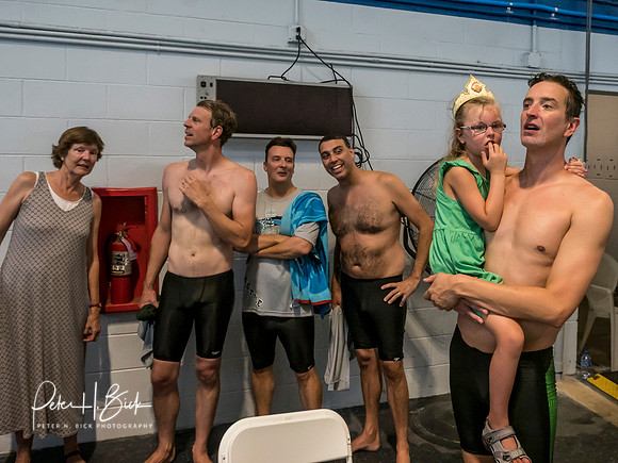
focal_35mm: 29
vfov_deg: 48.1
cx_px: 372
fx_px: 516
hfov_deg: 61.3
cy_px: 184
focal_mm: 12
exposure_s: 1/250
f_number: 5
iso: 3200
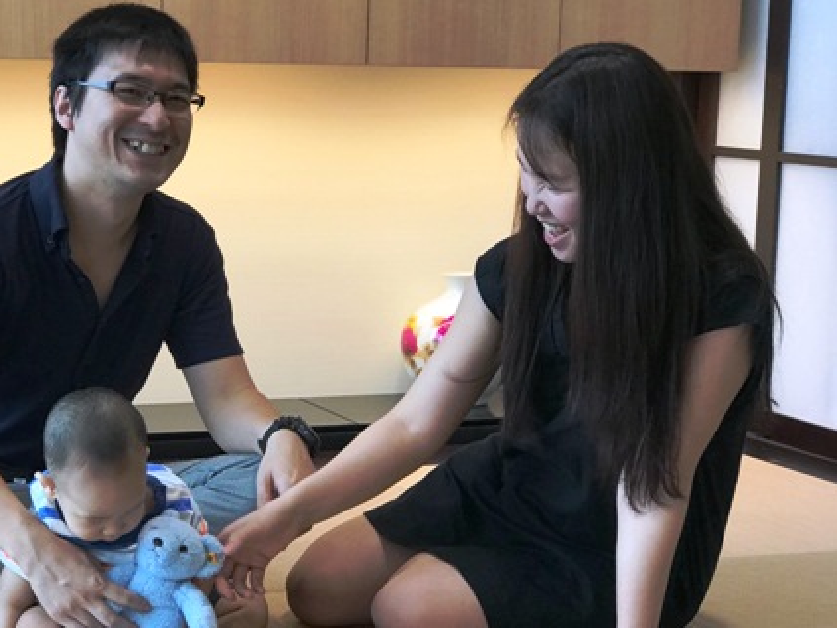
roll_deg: -0.7
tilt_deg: -8.4
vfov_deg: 17.2
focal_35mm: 86
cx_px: 217
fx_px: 2079
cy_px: 344
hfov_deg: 22.6
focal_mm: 6.6
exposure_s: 1/50
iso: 50
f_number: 2.8
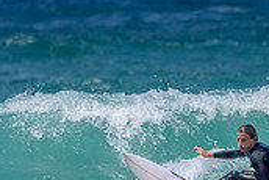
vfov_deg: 0.7
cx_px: 256
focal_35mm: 2076
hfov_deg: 1.0
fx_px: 15525
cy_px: 181
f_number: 5.6
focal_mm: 500
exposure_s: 1/2000
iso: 72
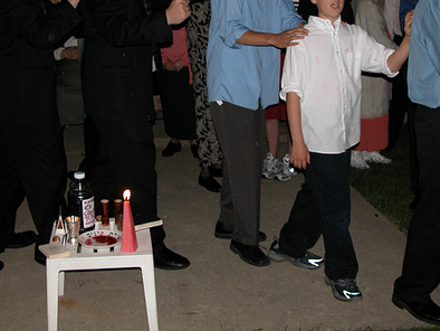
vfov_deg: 28.9
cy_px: 111
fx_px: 636
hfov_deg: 38.1
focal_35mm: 50
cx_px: 185
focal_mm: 8.9
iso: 100
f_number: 2.8
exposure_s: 1/60
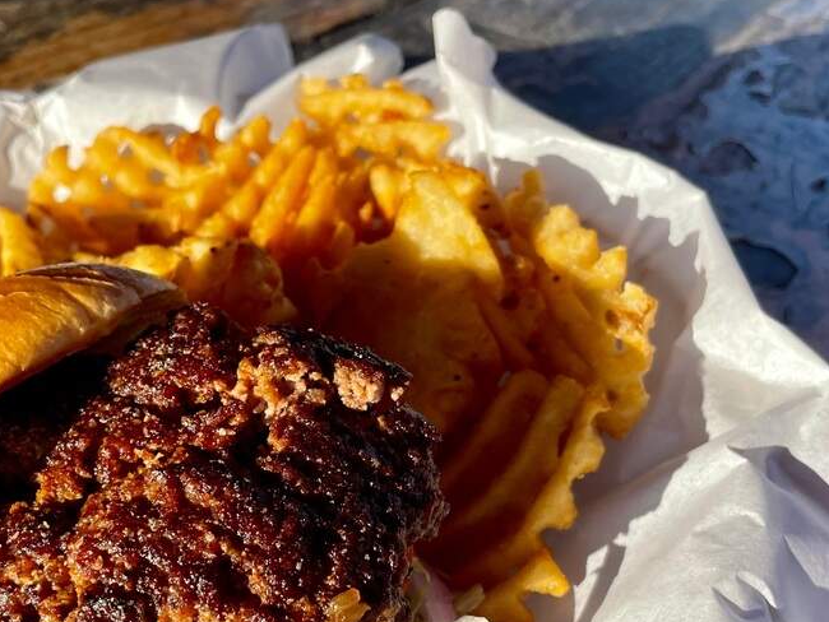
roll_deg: -5.7
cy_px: 475
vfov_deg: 29.7
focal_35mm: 48
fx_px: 1150
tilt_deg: -41.6
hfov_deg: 39.1
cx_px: 270
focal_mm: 4.2
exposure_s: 1/1742
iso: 32
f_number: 1.6
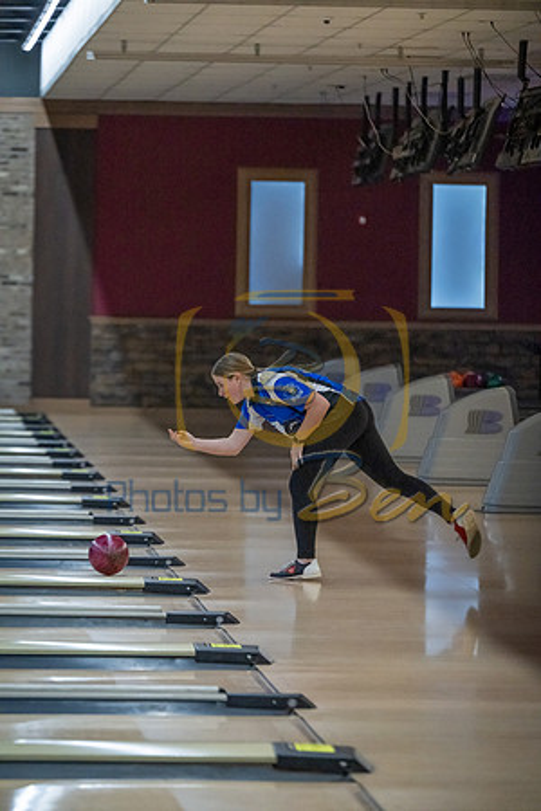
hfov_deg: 8.3
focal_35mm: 165
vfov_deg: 12.5
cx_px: 270
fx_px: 3719
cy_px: 406
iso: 4000
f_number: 3.5
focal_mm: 165
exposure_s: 1/800
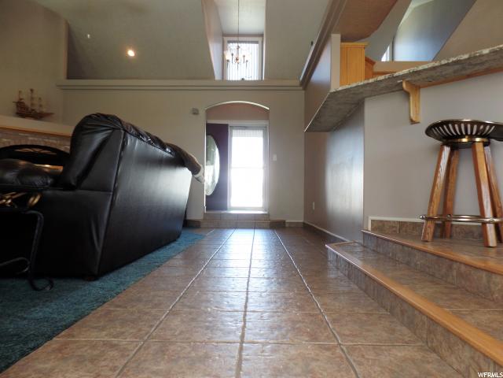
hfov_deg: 73.9
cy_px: 189
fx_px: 334
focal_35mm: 23
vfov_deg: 58.9
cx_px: 252
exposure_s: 1/45
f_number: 2.8
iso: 80
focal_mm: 4.1
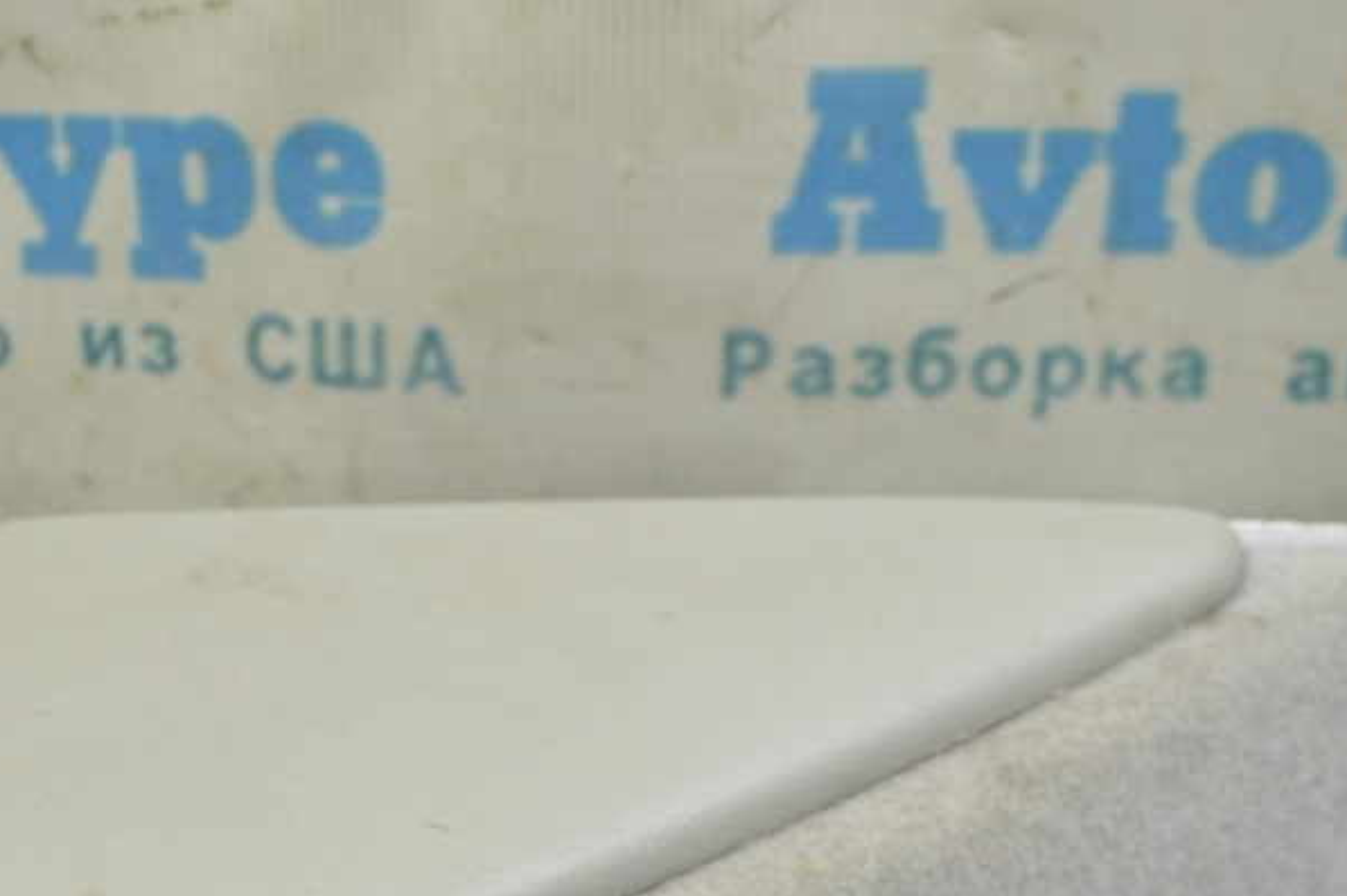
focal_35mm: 72
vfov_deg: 18.7
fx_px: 2692
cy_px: 748
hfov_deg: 27.7
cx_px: 323
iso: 400
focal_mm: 28
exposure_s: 1/20
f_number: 5.6
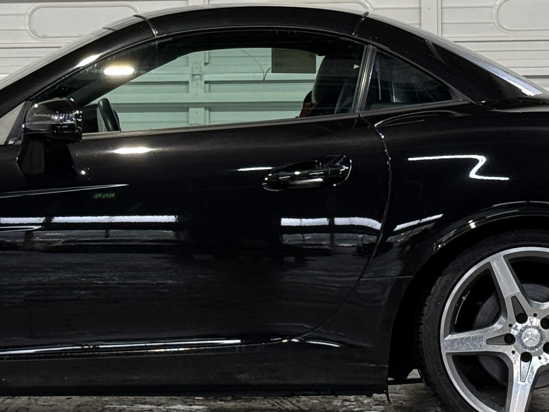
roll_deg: +0.4
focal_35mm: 144
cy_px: 132
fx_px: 2284
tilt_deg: +0.0
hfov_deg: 13.6
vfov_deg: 10.3
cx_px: 117
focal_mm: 6.76
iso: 100
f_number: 1.78
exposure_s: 1/60
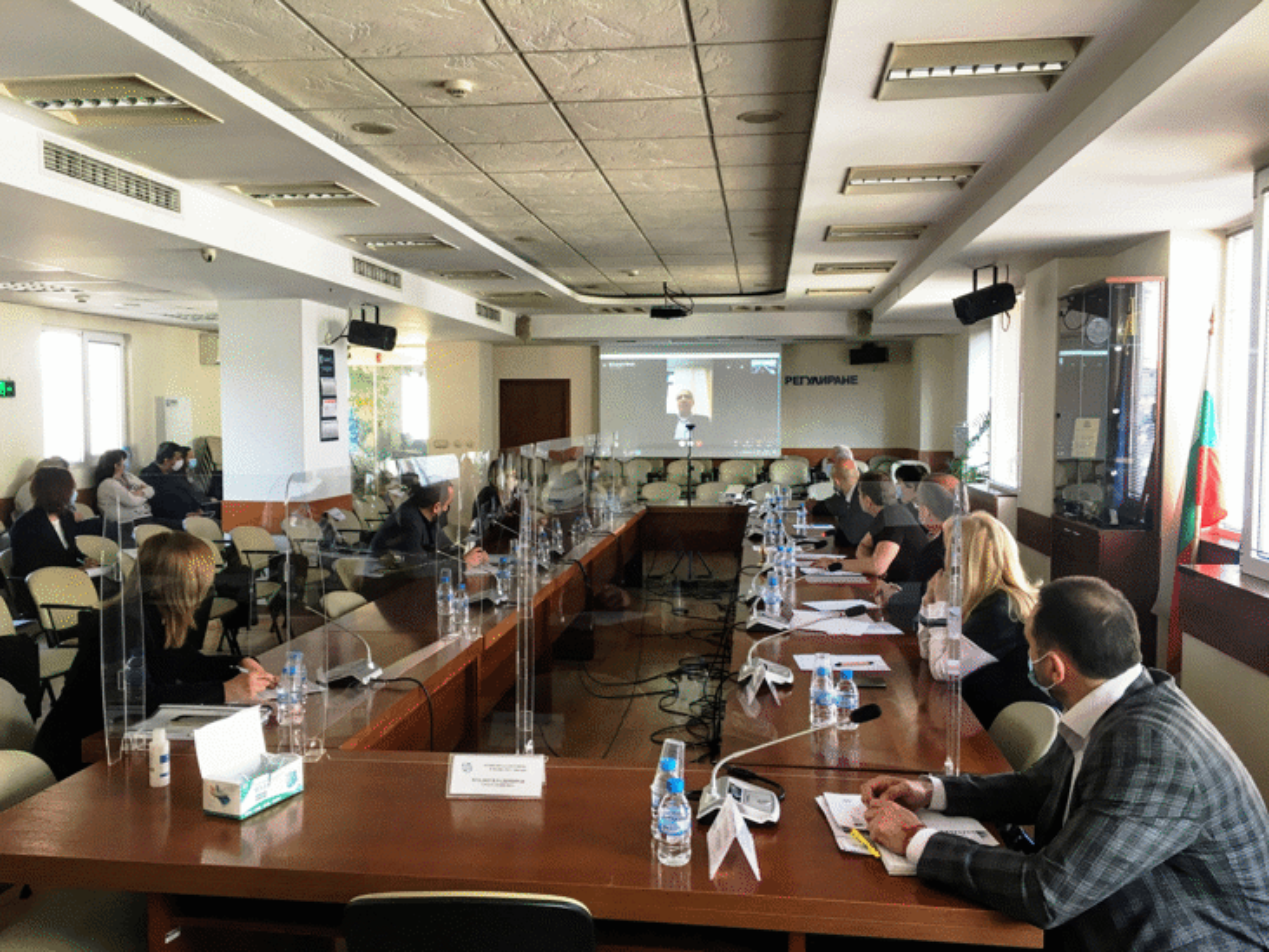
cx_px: 634
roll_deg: -0.4
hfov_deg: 61.7
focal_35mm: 29
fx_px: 1063
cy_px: 476
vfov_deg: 48.2
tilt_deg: -2.7
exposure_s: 1/33
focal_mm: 4.15
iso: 64
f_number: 2.2
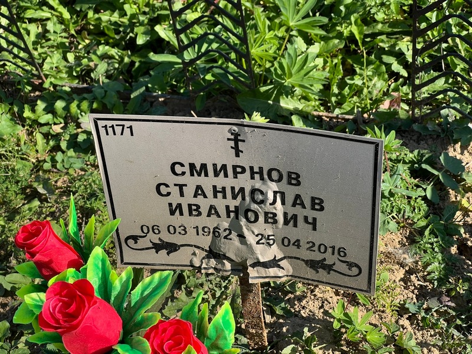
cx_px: 236
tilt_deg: -54.2
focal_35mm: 77
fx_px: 1050
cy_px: 177
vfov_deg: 19.1
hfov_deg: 25.3
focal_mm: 9
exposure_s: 1/351
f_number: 2.8
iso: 32
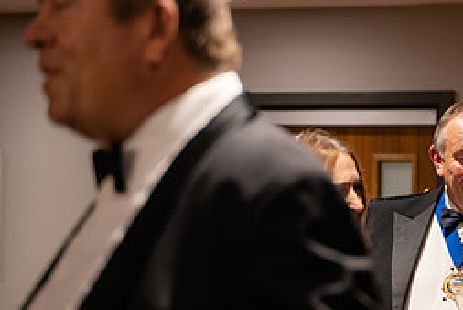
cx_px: 503
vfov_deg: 8.0
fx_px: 2213
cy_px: 186
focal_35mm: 172
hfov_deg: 11.8
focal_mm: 75
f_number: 2.8
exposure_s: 1/60
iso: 1250
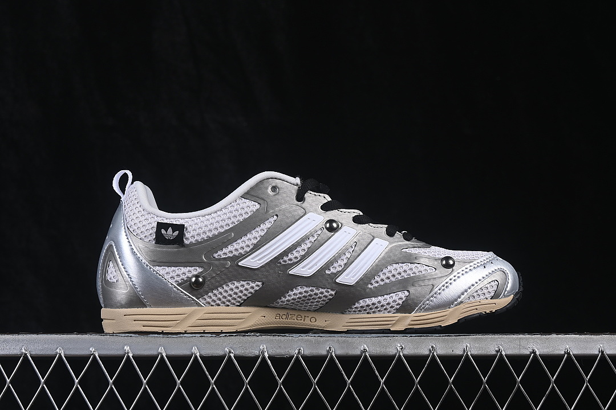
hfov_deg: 27.0
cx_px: 308
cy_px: 205
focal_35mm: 75
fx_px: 1283
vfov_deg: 18.2
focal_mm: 50
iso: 160
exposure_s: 1/80
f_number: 8
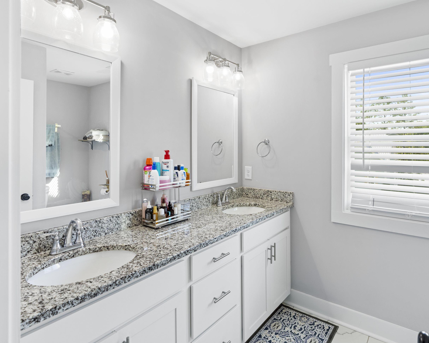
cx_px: 237
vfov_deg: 70.8
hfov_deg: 83.0
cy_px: 170
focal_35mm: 19
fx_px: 241
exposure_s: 1/30
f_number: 6.3
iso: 500
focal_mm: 16
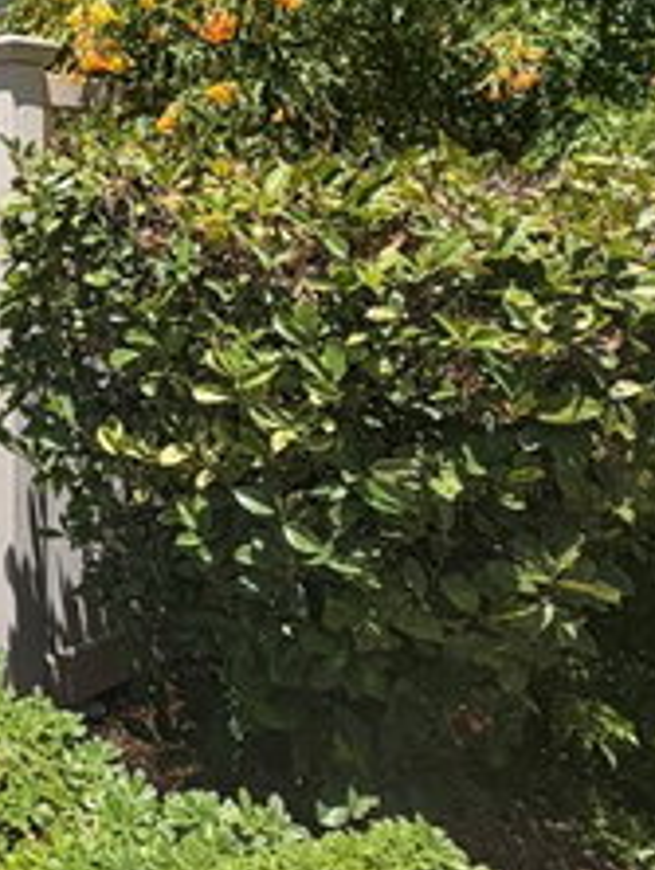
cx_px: -180
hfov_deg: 28.2
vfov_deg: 42.6
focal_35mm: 43
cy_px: 233
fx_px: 1083
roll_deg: -0.5
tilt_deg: +0.1
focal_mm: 2.22
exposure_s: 1/770
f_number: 2.2
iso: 32
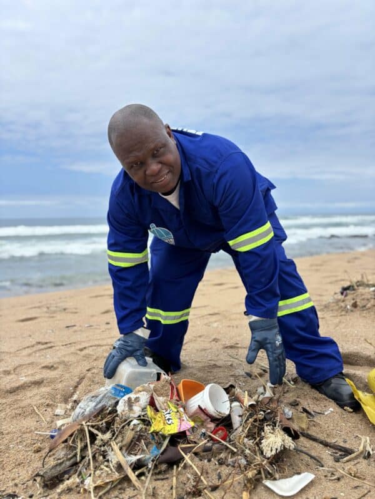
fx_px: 376
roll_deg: -1.5
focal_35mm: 26
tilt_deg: -5.5
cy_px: 250
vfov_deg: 67.3
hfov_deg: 53.1
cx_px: 188
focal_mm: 5.96
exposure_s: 1/3413
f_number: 1.6
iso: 50
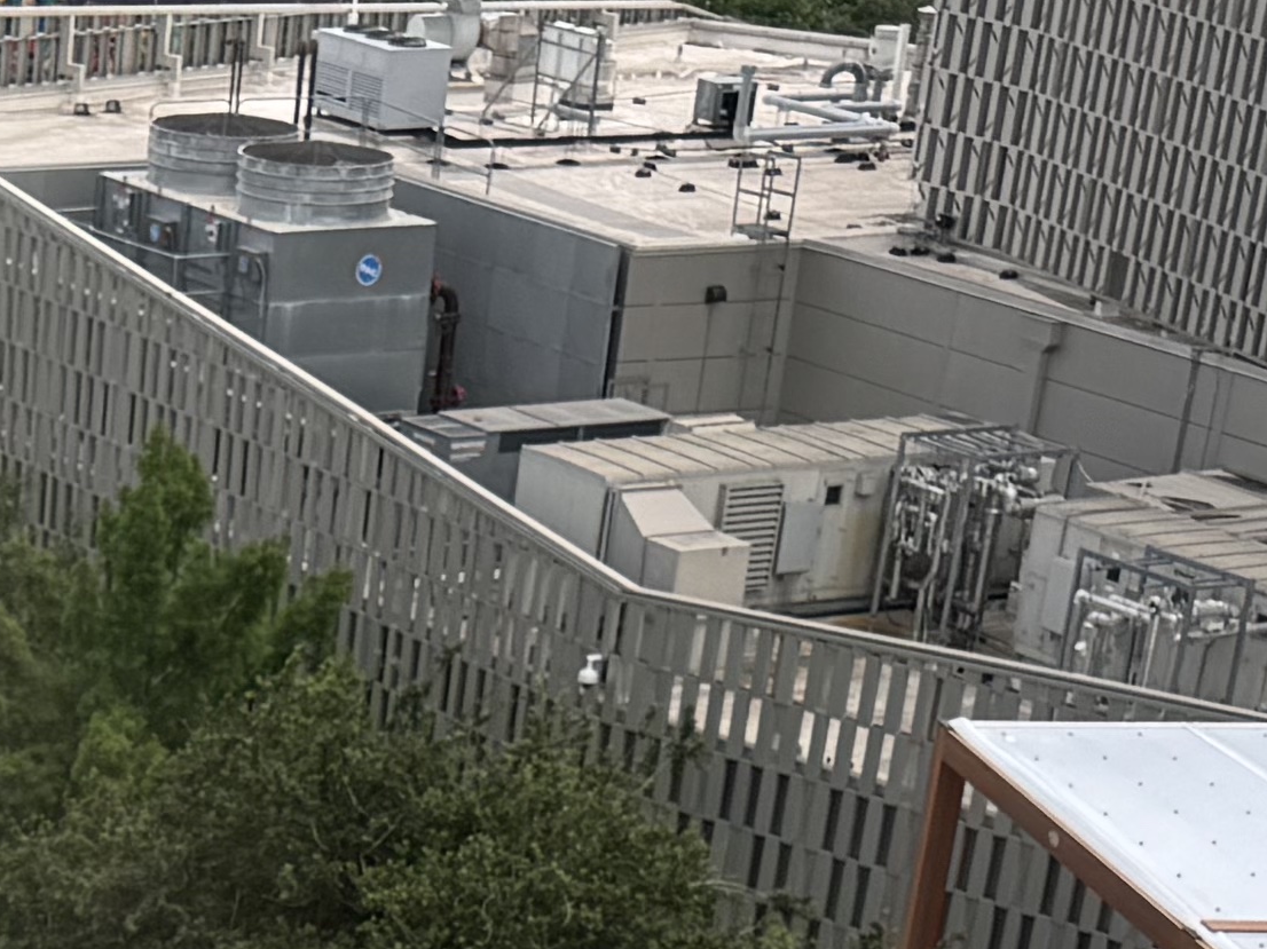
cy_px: 2166
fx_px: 4538
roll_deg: -2.0
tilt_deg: -32.6
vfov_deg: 10.5
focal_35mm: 124
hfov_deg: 15.2
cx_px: -336
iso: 80
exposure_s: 1/1456
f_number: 1.78
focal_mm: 6.76
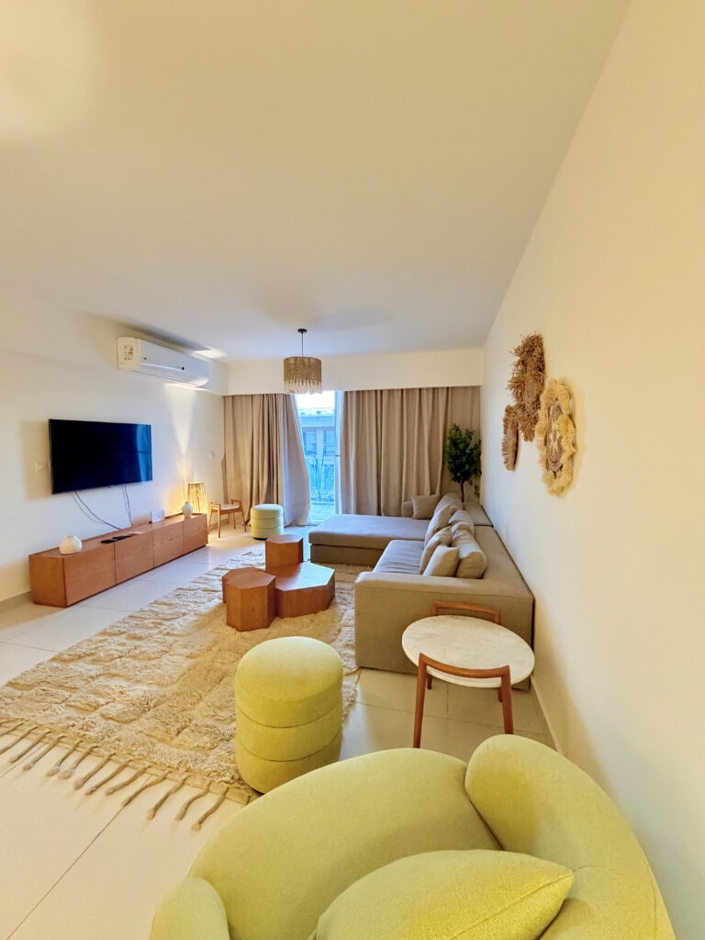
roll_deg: +1.0
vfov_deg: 102.1
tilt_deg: -4.1
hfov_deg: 85.7
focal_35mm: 14
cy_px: 470
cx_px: 352
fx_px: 380
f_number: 2.2
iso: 640
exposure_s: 1/50
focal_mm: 2.22
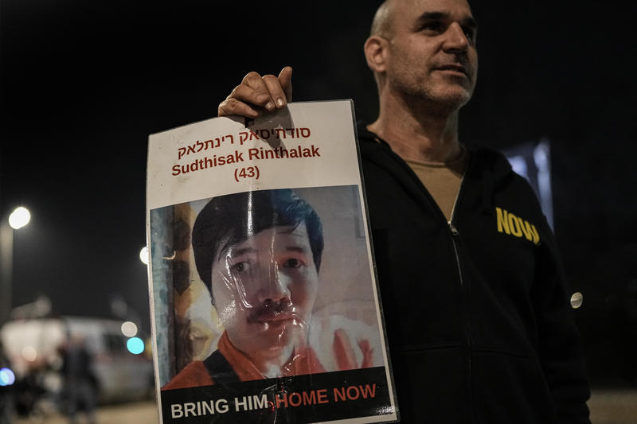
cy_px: 212
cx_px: 318
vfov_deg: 37.8
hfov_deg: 54.4
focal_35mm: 35
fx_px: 619
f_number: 1.4
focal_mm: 35
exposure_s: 1/125
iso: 4000
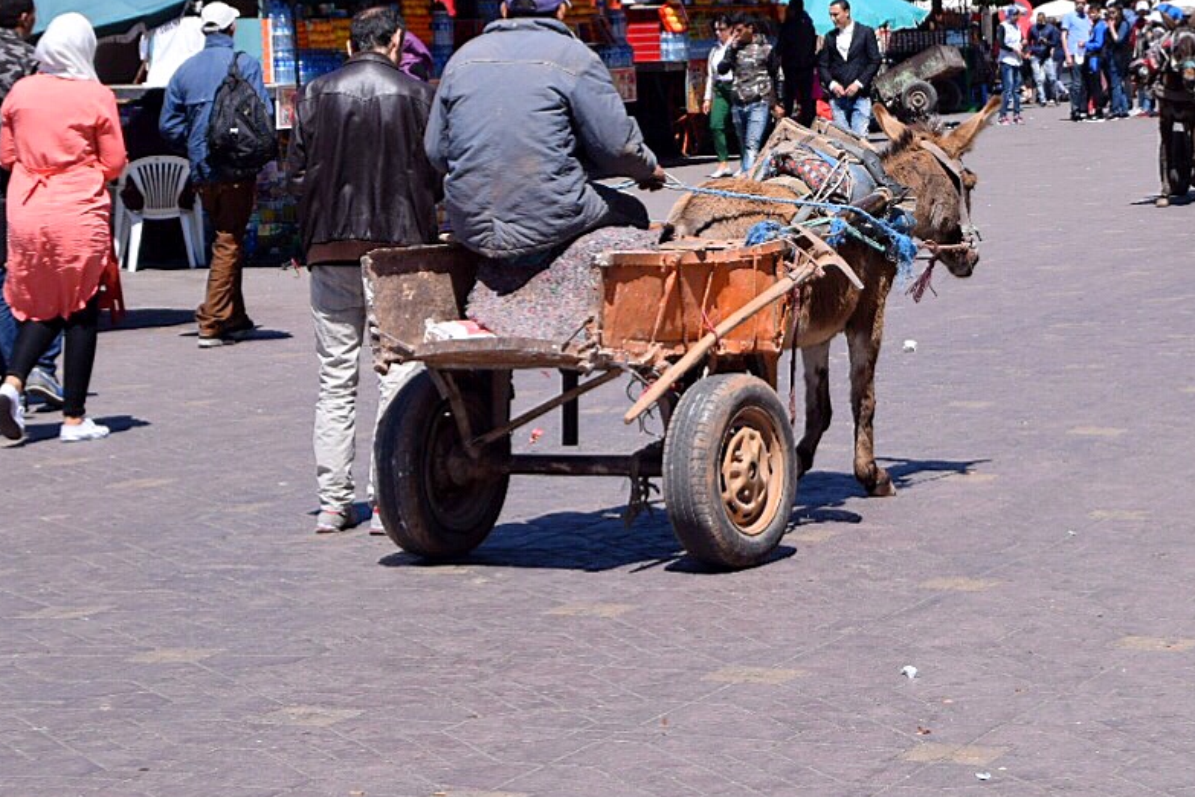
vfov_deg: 11.5
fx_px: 3917
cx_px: 1030
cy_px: 53
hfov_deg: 17.1
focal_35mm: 118
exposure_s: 1/400
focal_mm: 38
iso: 200
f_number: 10
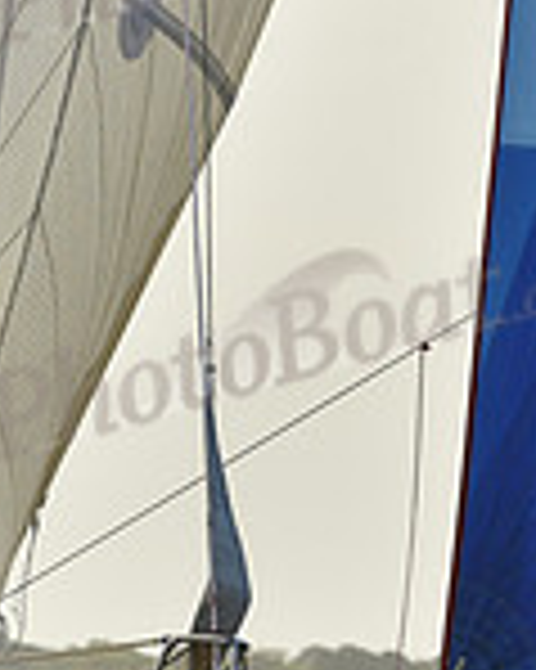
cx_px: -243
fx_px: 14490
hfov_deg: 2.1
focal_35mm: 730
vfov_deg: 2.7
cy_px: 641
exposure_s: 1/1250
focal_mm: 200
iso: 320
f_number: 8
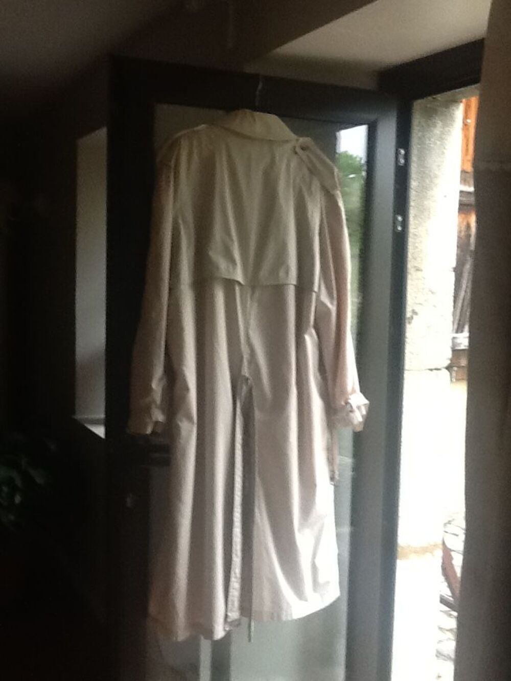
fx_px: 866
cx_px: 256
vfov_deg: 42.9
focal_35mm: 44
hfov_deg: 32.9
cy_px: 340
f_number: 2.4
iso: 100
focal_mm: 2.03
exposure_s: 1/30
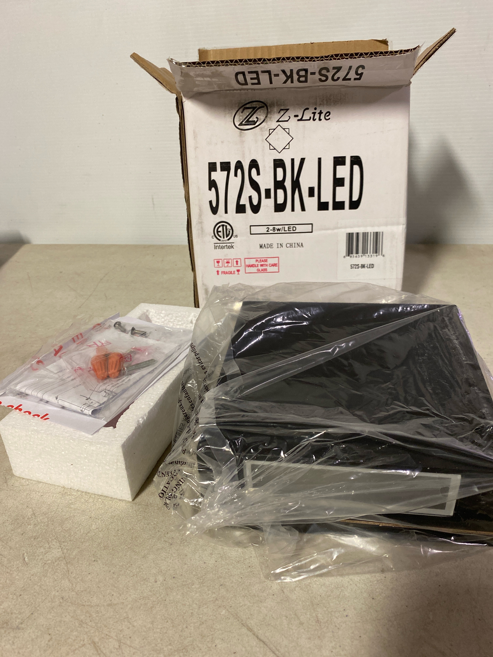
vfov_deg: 67.3
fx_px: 494
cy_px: 328
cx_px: 246
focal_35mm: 26
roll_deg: +3.4
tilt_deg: -27.2
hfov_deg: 53.1
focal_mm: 4.25
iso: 200
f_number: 1.8
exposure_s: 1/60
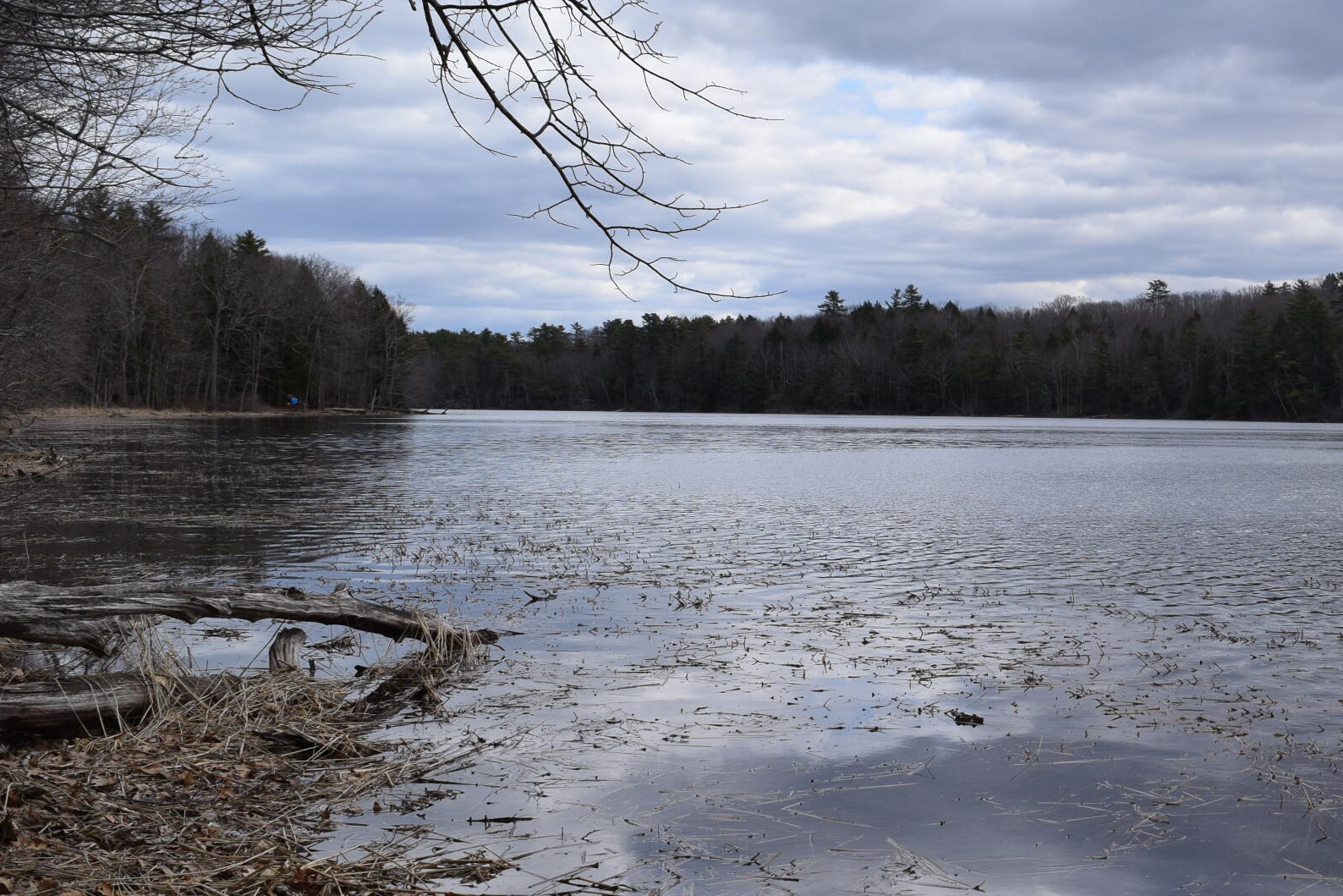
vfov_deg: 26.5
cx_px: 1247
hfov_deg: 36.1
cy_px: 498
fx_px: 1903
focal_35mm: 51
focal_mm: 18
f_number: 10
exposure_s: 1/400
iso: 200
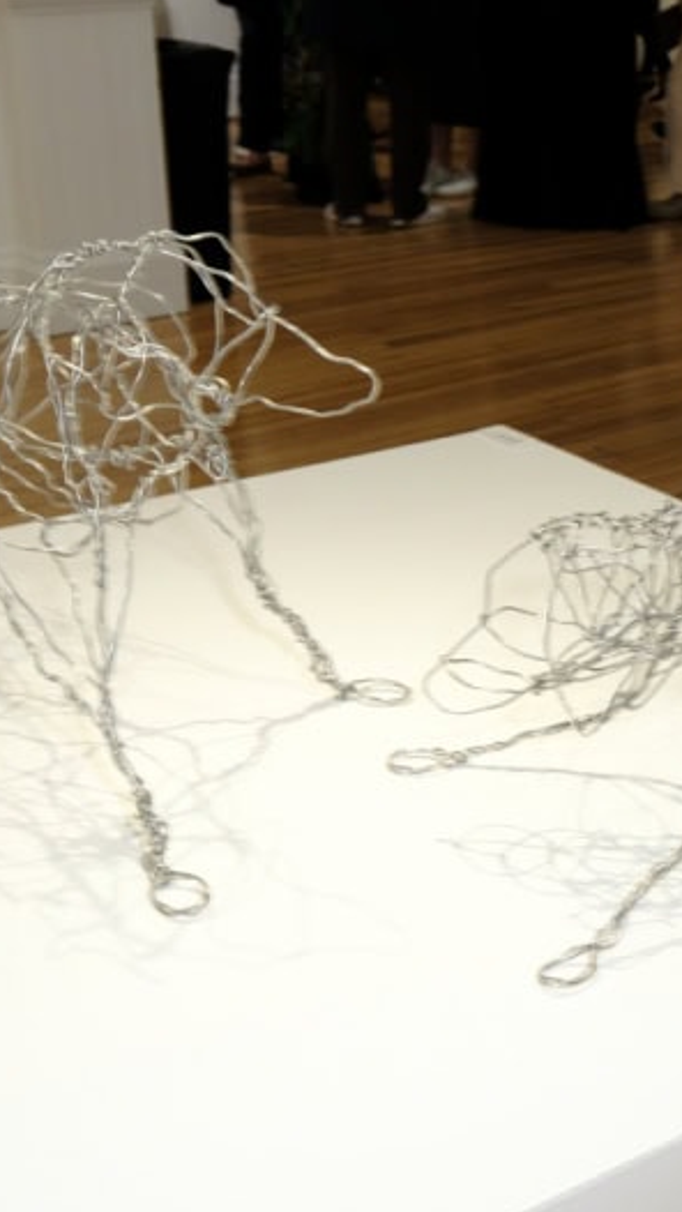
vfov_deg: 40.6
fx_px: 1639
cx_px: 486
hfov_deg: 23.3
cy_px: 612
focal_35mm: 51
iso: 800
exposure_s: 1/40
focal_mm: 21.2
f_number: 5
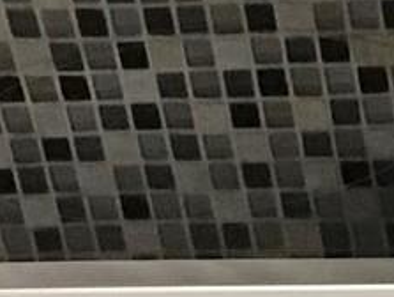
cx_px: 1057
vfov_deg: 6.4
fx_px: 2531
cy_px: 712
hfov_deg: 8.0
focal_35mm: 222
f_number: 2.4
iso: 160
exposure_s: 1/30
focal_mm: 3.3
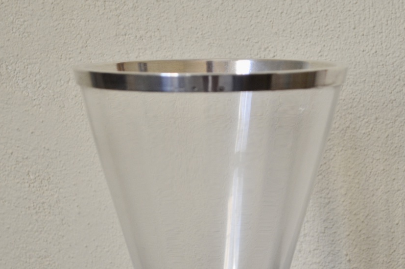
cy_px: 191
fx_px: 1344
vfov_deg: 11.4
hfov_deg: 17.1
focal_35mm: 120
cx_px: 228
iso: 800
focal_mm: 55
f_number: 5.6
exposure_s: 1/60
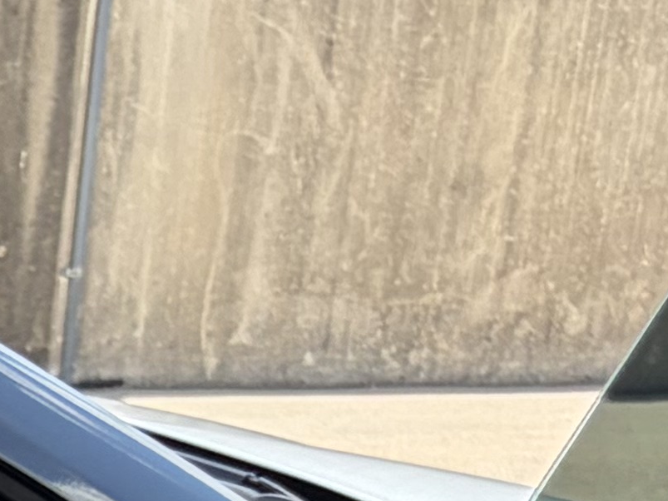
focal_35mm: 185
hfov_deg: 9.5
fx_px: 3569
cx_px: -967
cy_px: 1330
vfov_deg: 7.4
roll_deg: +0.3
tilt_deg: -23.2
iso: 64
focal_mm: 5.96
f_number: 1.6
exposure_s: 1/1848
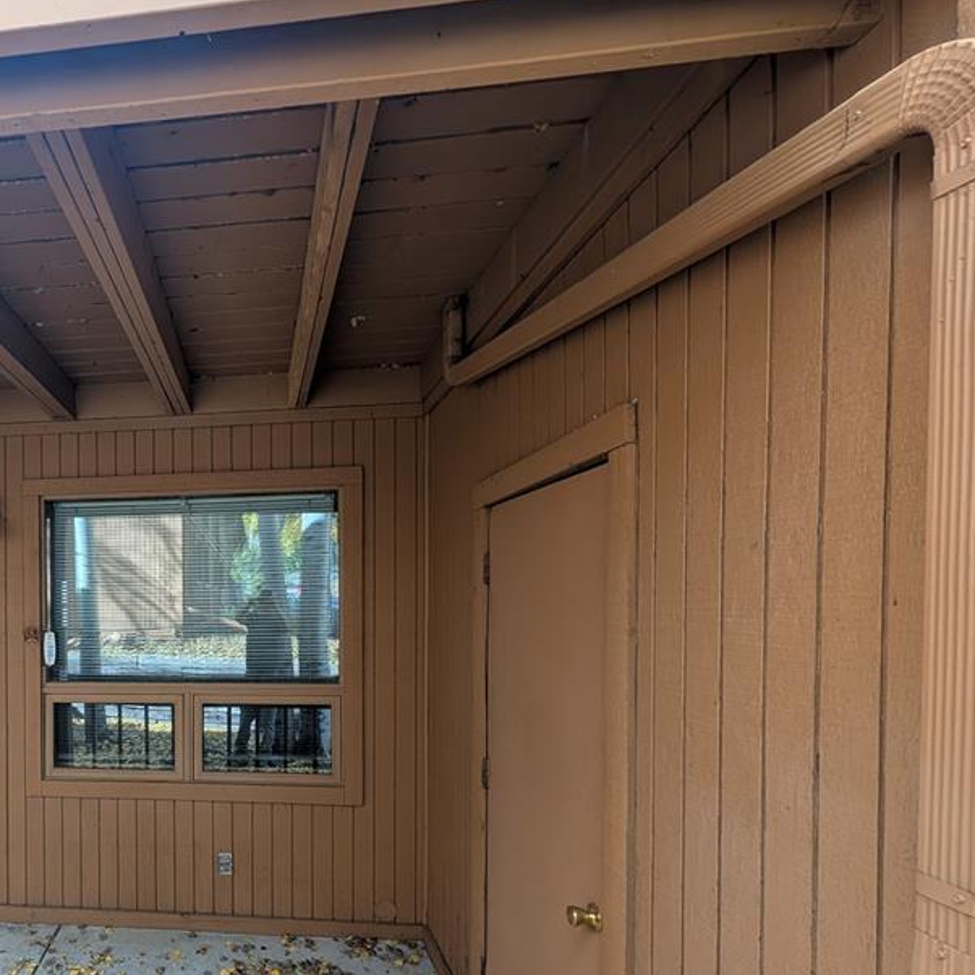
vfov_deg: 79.3
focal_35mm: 18
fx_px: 574
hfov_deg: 71.5
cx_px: 178
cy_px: 606
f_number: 1.7
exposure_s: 1/180
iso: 59
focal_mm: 2.02
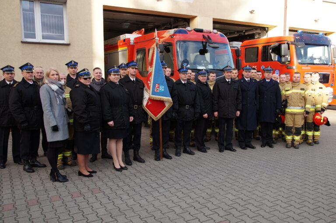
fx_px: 308
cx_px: 168
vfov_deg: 39.9
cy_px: 112
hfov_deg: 57.3
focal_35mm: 33
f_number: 5
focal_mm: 22
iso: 100
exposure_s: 1/100
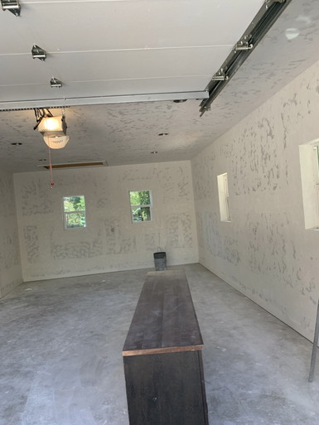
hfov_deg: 53.1
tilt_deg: +1.7
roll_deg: +5.2
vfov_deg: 67.3
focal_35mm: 26
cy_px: 212
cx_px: 160
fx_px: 319
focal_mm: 4.25
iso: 40
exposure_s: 1/121
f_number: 1.8
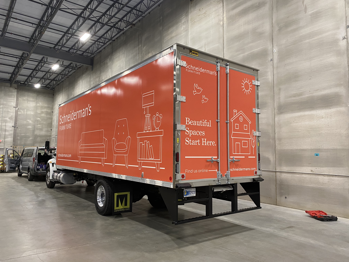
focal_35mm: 26
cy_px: 131
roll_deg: -1.0
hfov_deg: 67.3
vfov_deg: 53.1
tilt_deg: +5.1
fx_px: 262
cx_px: 174
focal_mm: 4.25
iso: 200
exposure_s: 1/60
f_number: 1.8
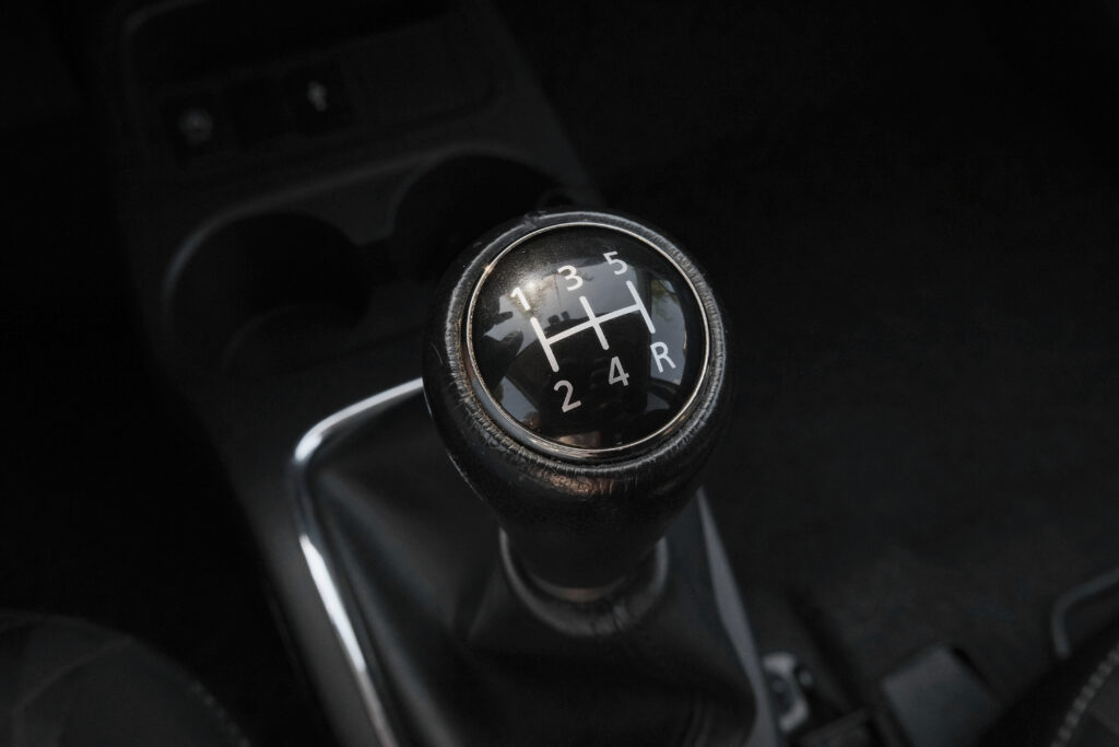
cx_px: 560
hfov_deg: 61.9
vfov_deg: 43.6
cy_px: 374
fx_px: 933
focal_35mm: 30
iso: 2000
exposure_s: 1/160
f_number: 9
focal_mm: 20.3
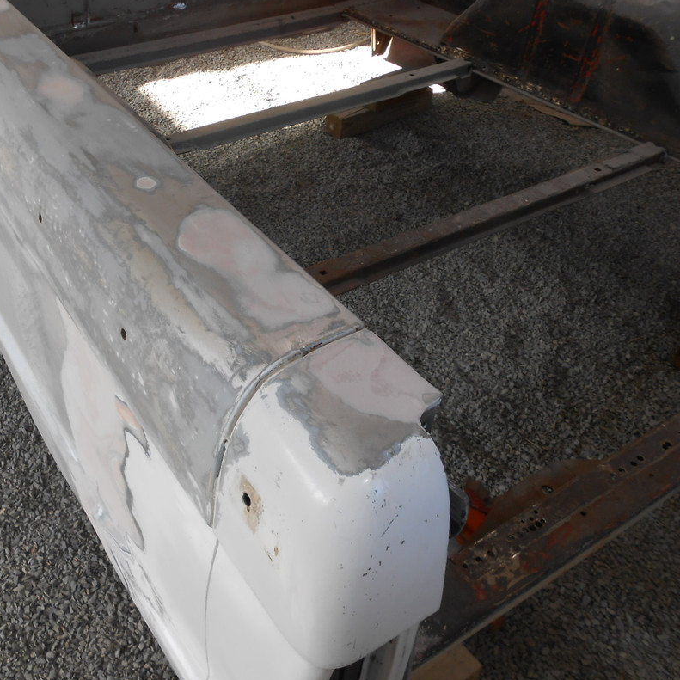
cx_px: 231
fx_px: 689
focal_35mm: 31
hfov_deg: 51.6
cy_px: 340
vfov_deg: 52.5
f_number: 3.5
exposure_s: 1/50
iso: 80
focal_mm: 4.6
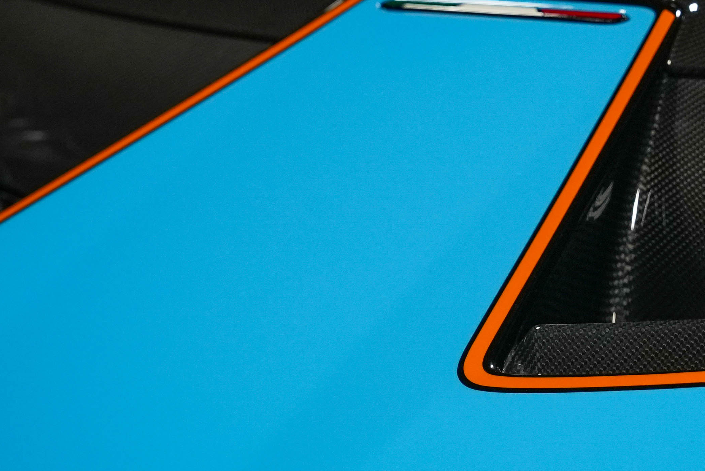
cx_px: 553
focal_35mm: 126
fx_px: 2469
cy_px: 219
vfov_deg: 10.9
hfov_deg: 16.1
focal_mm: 62
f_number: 5
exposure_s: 1/160
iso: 4000
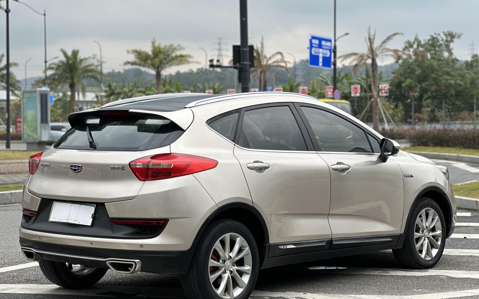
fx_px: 1070
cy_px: 155
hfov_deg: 25.2
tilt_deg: -0.5
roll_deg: +0.9
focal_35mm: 82
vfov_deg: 15.9
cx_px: 241
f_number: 2.8
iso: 25
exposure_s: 1/121
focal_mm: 9
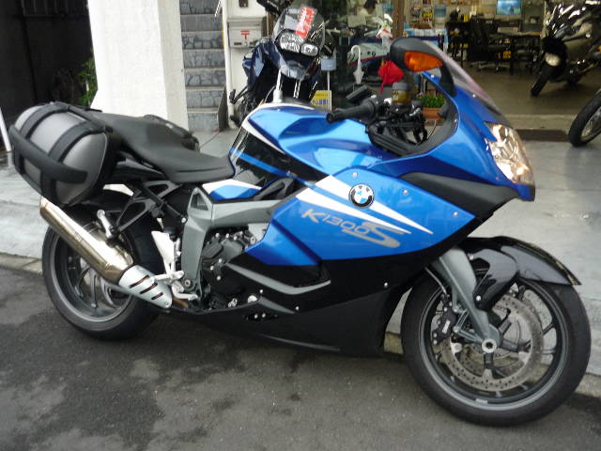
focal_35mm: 33
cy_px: 226
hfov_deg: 55.4
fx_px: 573
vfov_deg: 42.9
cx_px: 300
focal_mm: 5.5
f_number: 2.8
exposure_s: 1/30
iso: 125
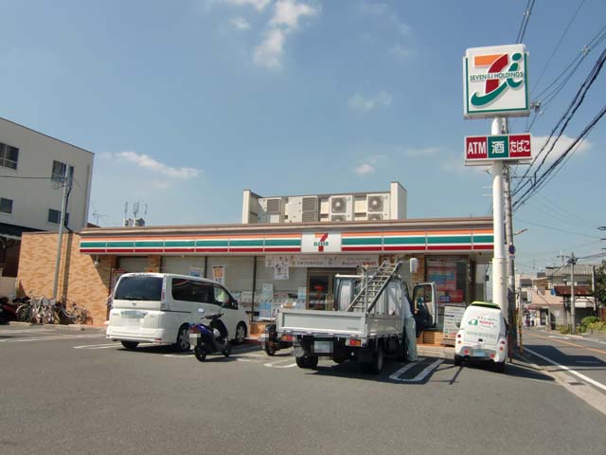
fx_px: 508
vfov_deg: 48.2
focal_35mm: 29
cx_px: 303
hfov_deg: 61.7
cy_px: 228
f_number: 3.5
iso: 64
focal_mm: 5.2
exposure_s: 1/1000
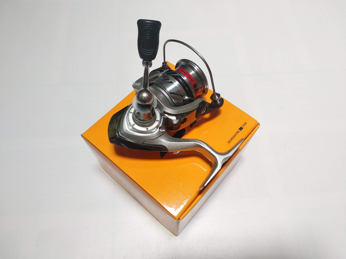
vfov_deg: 53.1
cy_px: 130
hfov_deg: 67.3
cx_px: 173
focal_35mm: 26
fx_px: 260
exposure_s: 1/100
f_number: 2.2
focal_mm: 3.81
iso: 160
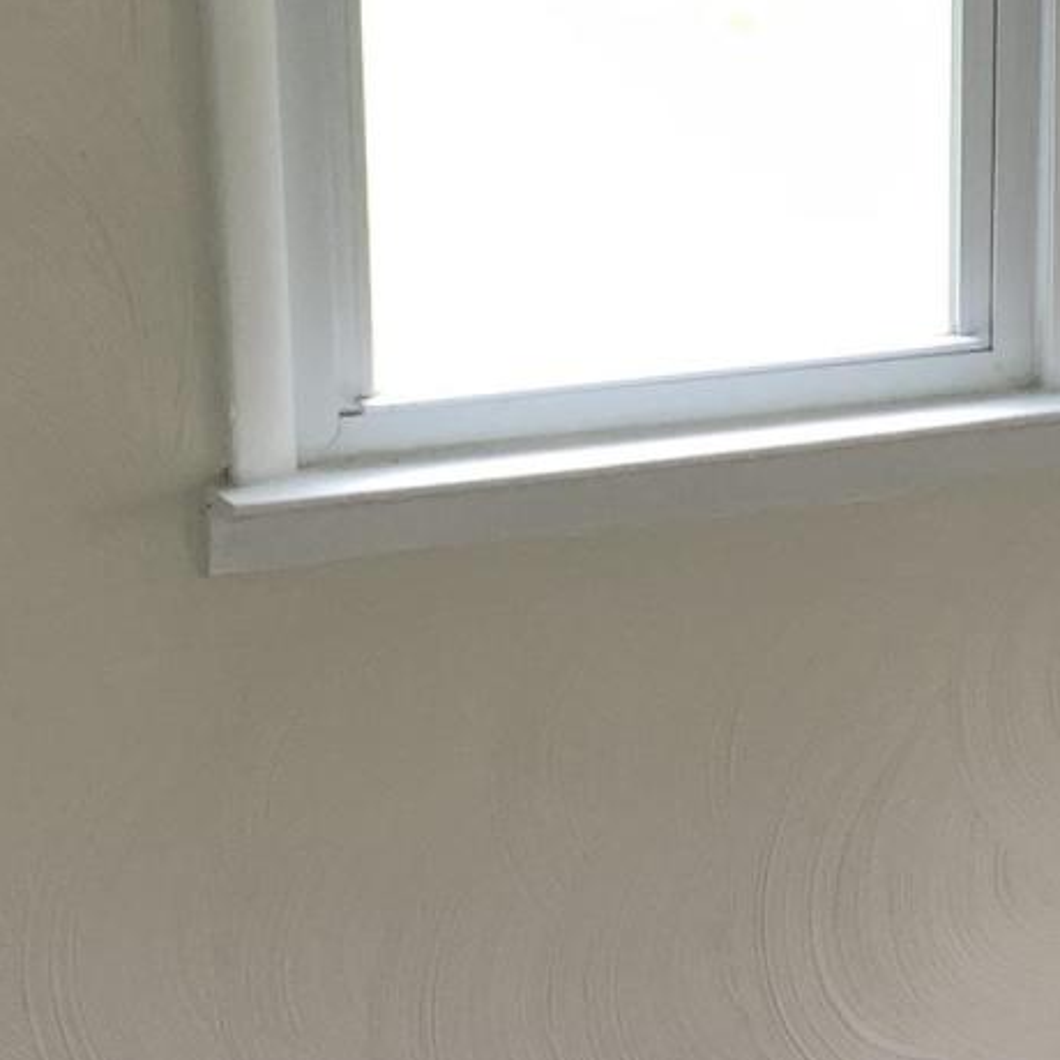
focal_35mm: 100
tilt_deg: -14.4
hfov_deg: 17.0
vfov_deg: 17.4
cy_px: 523
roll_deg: +0.0
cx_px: 1095
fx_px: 3464
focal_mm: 4.25
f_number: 1.8
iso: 125
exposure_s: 1/60
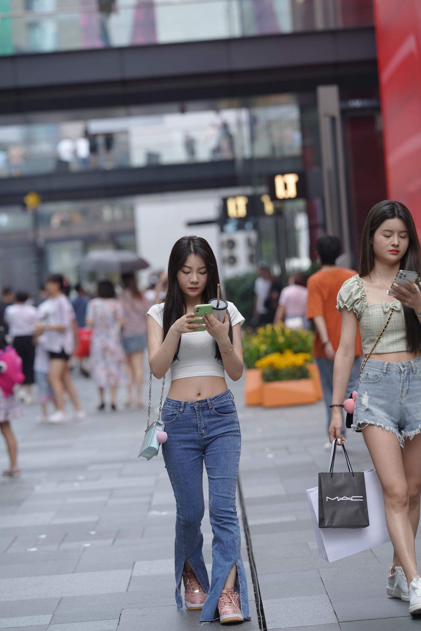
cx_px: 210
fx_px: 2368
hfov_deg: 10.2
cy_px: 316
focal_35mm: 135
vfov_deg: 15.2
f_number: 3.2
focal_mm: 135
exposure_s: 1/800
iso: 400
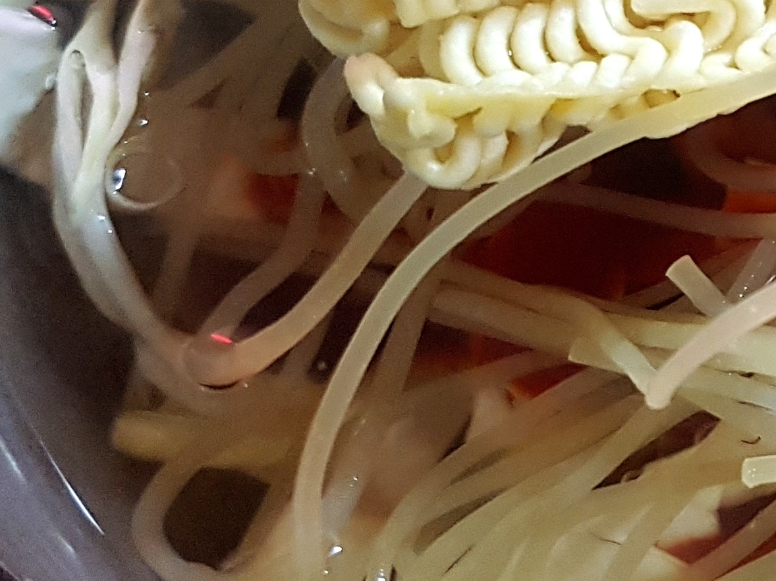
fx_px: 1995
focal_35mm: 89
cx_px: 1167
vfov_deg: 16.3
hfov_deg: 19.2
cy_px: 19
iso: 160
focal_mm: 4.2
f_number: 1.7
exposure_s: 1/24
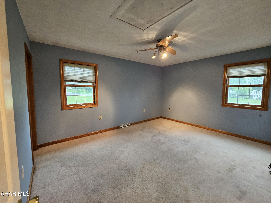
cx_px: 136
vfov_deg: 89.9
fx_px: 102
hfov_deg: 106.2
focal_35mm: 13
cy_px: 102
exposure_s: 1/30
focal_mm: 2.2
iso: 320
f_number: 2.2
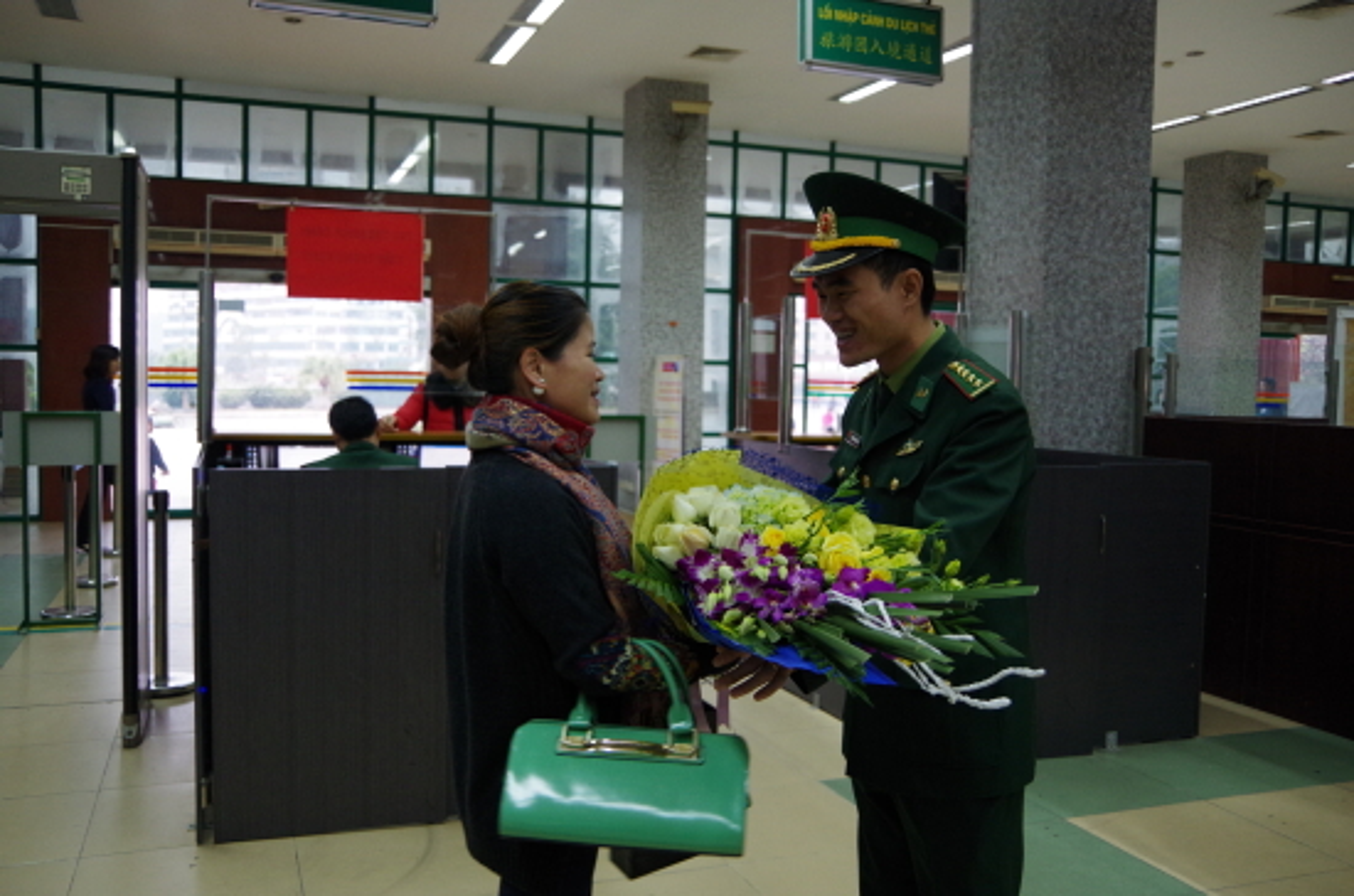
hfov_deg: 60.4
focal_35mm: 31
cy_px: 448
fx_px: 1163
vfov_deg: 42.1
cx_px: 677
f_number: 4
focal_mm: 21
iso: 1600
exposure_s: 1/50
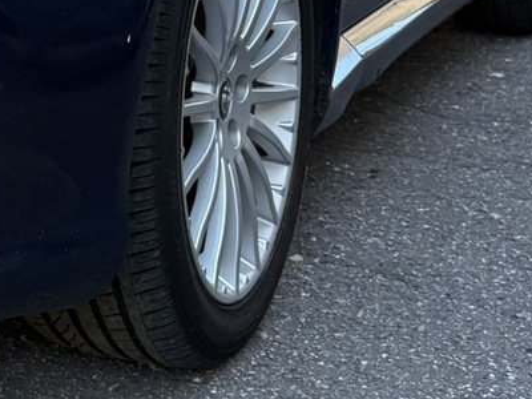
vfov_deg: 14.0
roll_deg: -1.8
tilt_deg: -10.4
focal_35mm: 104
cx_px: -165
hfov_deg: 17.7
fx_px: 1598
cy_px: -4
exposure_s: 1/673
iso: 64
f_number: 1.6
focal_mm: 5.96
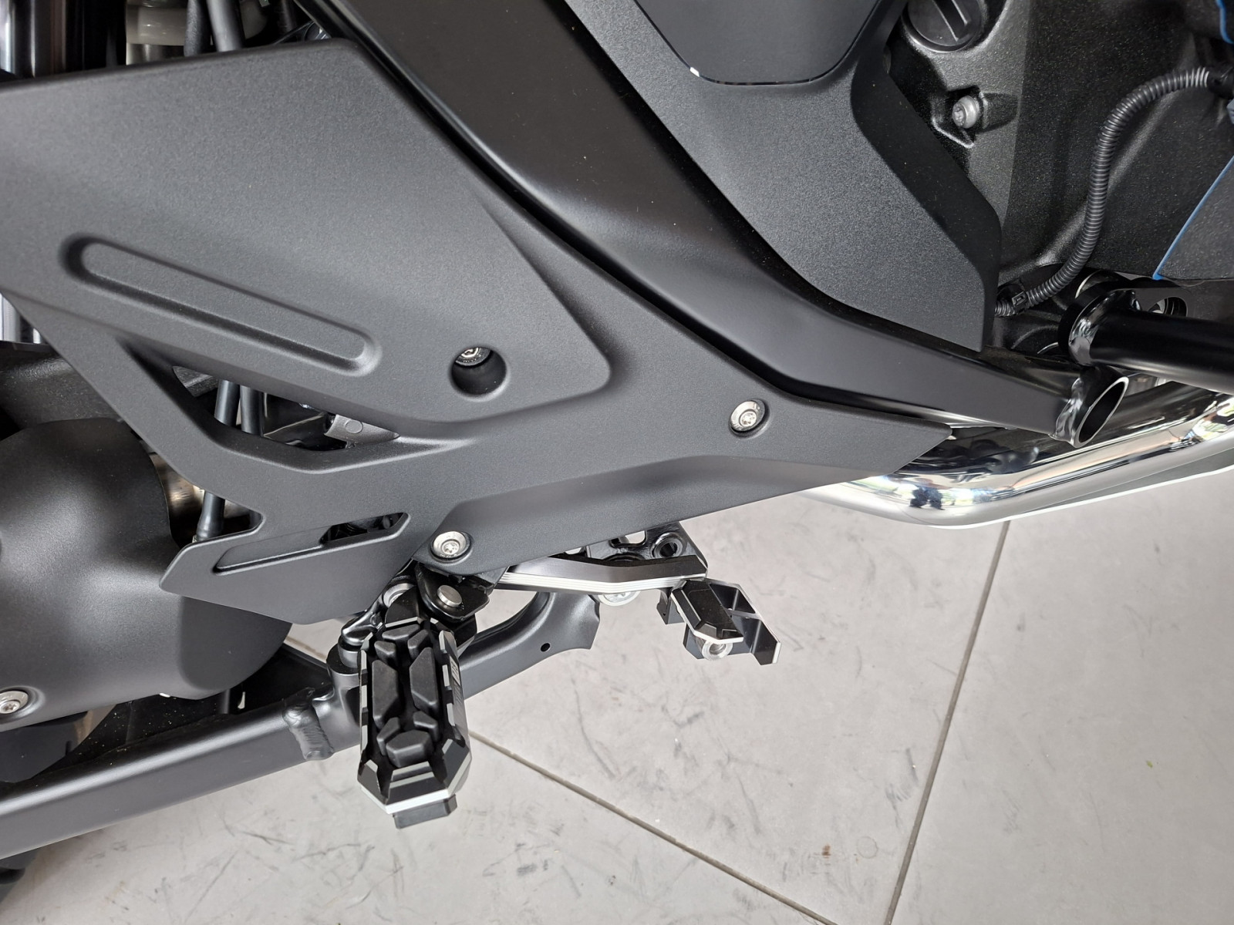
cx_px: 617
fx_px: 820
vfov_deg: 58.9
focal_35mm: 23
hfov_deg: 73.9
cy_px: 462
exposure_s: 1/60
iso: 320
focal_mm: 5.54
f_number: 1.8
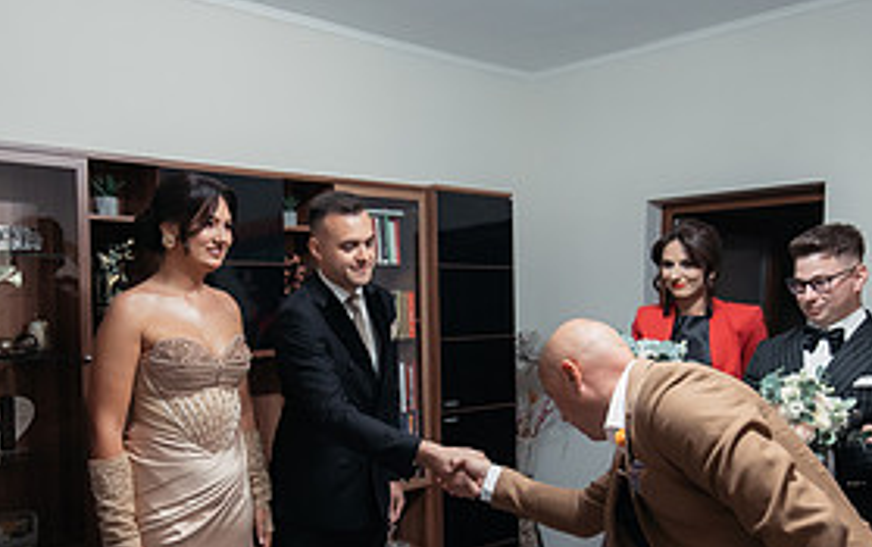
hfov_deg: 56.5
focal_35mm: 34
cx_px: 380
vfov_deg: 37.0
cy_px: 359
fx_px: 809
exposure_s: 1/200
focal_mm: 15
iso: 1600
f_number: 2.8
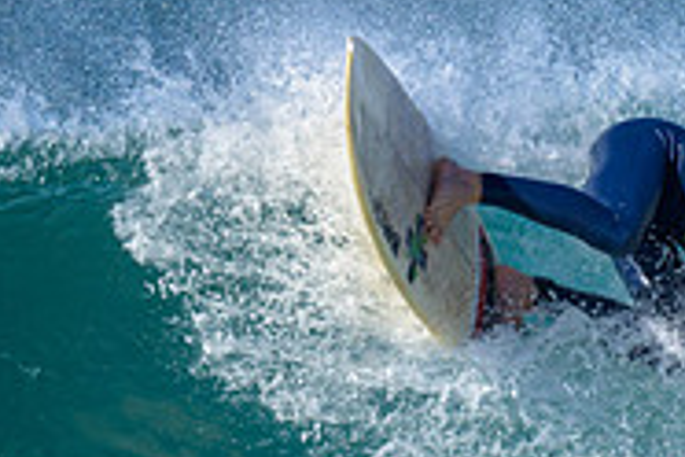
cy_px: 375
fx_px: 65089
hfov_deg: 0.6
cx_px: 700
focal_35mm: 3421
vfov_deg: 0.4
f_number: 6.3
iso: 320
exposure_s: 1/2000
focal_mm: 800
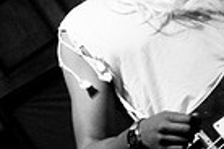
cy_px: -20
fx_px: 2035
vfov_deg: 4.2
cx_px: -52
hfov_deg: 6.3
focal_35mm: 327
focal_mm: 52
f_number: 2.8
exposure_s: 1/125
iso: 640
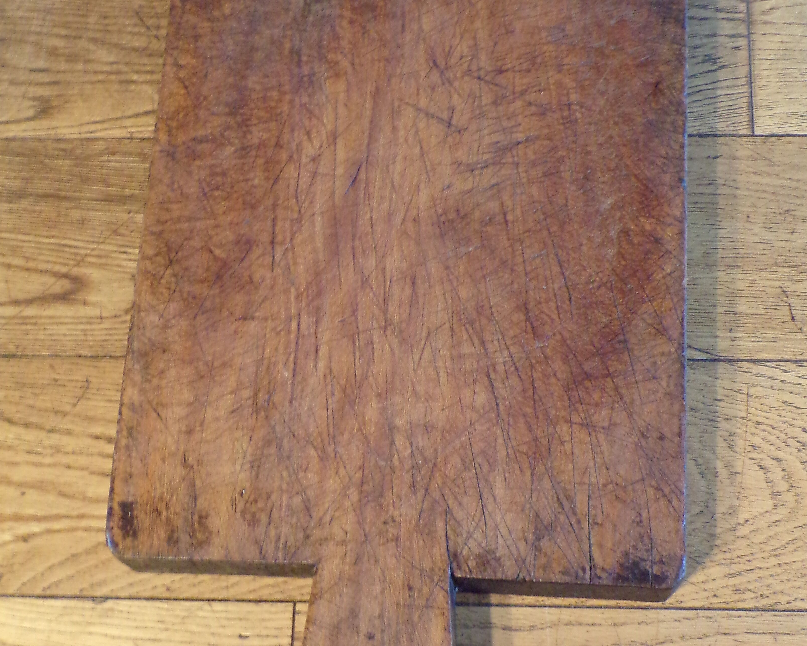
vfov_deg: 25.8
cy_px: 305
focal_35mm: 59
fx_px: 1409
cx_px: 410
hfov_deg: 32.0
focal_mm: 7.6
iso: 550
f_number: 3.4
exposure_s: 1/17
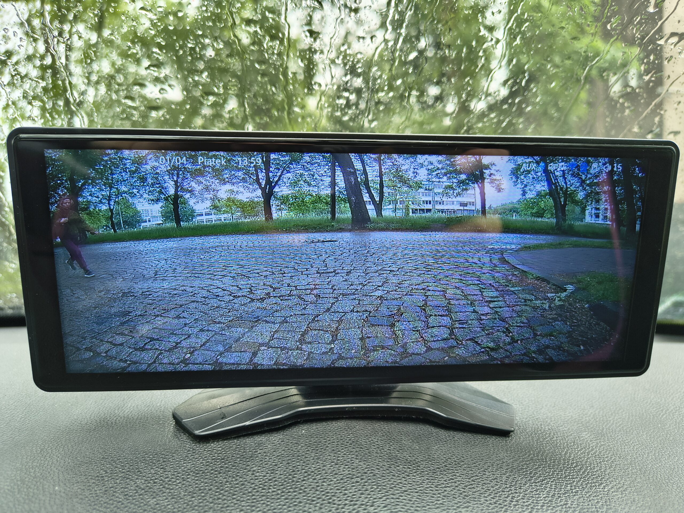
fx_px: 474
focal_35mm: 24
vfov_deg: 56.8
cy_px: 256
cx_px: 342
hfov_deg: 71.6
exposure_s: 1/100
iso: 118
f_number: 1.8
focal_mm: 5.56
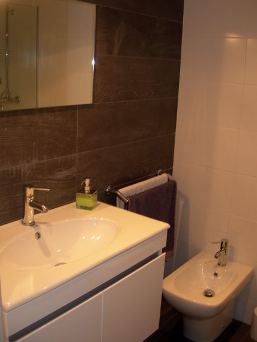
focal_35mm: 40
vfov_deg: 46.8
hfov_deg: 36.0
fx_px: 396
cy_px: 163
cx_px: 127
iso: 50
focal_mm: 7.8
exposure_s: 1/30
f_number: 2.8
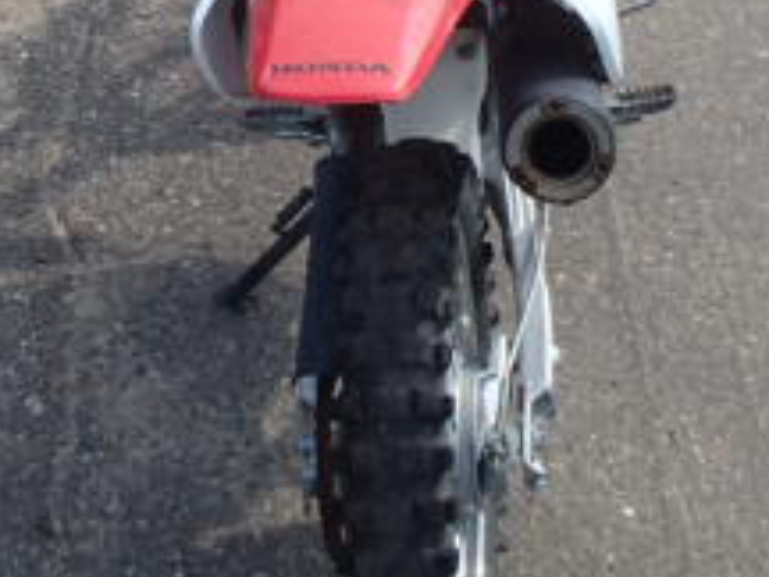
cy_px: 7
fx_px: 1844
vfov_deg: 17.4
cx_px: 388
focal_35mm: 83
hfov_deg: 23.6
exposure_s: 1/400
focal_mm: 5
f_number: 3.9
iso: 100
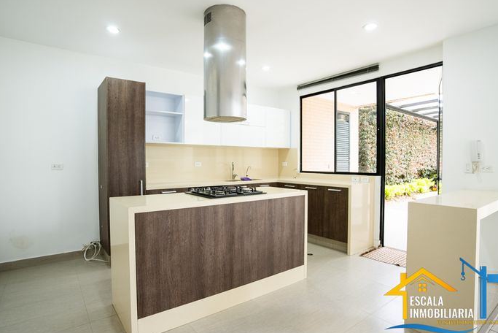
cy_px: 169
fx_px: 263
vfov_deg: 64.6
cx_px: 243
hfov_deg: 86.9
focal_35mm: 19
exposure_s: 1/125
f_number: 3.2
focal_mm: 17
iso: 640
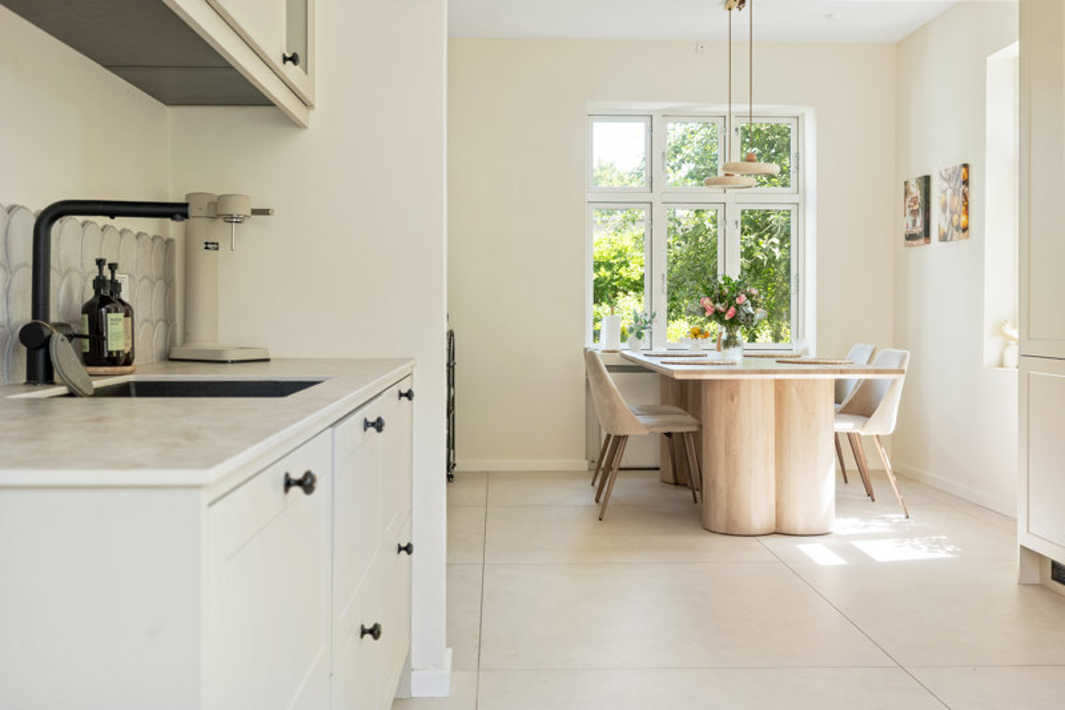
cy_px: 355
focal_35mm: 35
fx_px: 1035
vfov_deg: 37.8
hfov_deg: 54.4
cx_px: 532
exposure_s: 1/80
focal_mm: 35
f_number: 5.6
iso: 1000
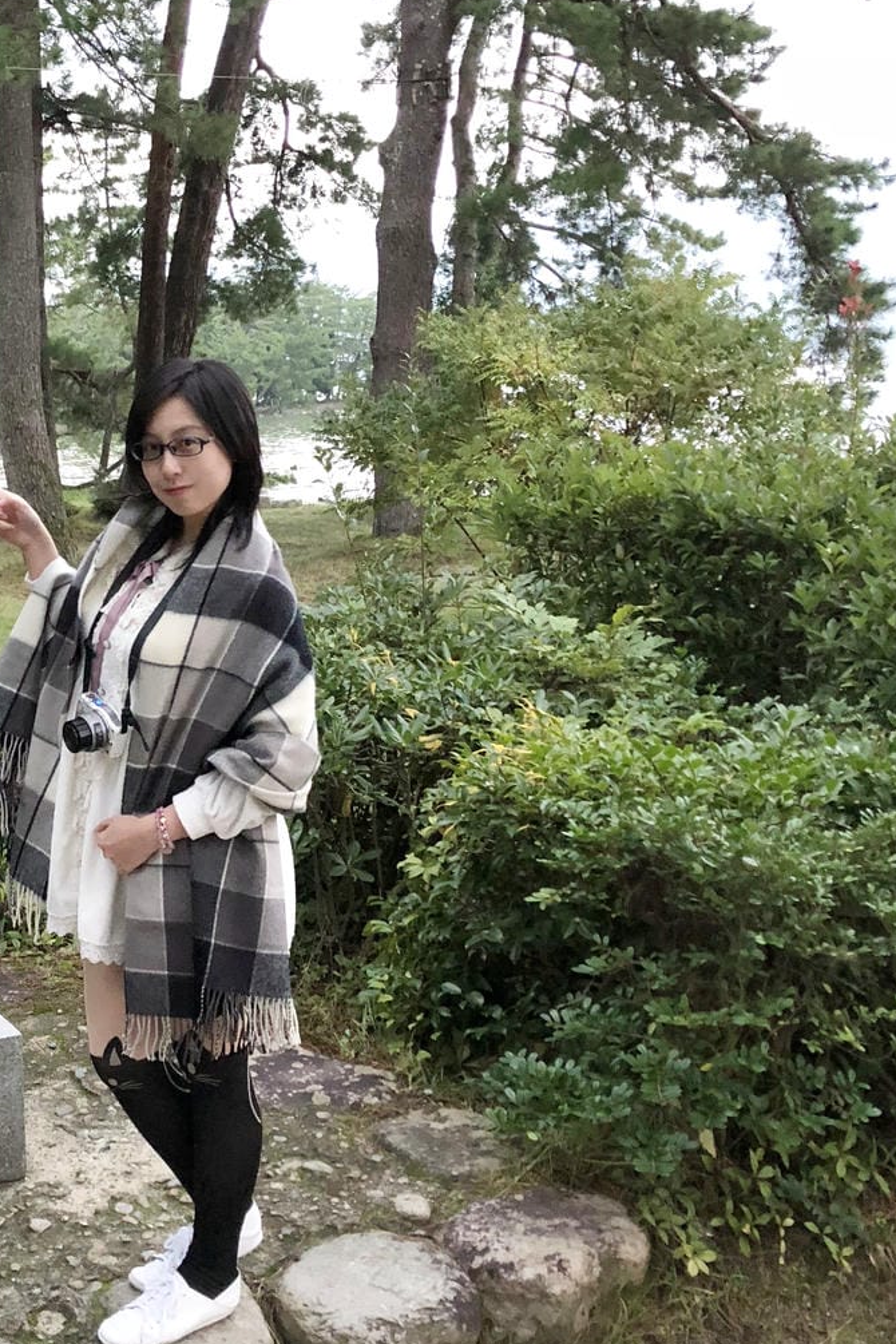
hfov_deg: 27.3
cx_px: 130
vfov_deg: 41.0
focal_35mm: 48
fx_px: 1792
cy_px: 582
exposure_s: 1/5
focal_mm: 3.99
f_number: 1.8
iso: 100
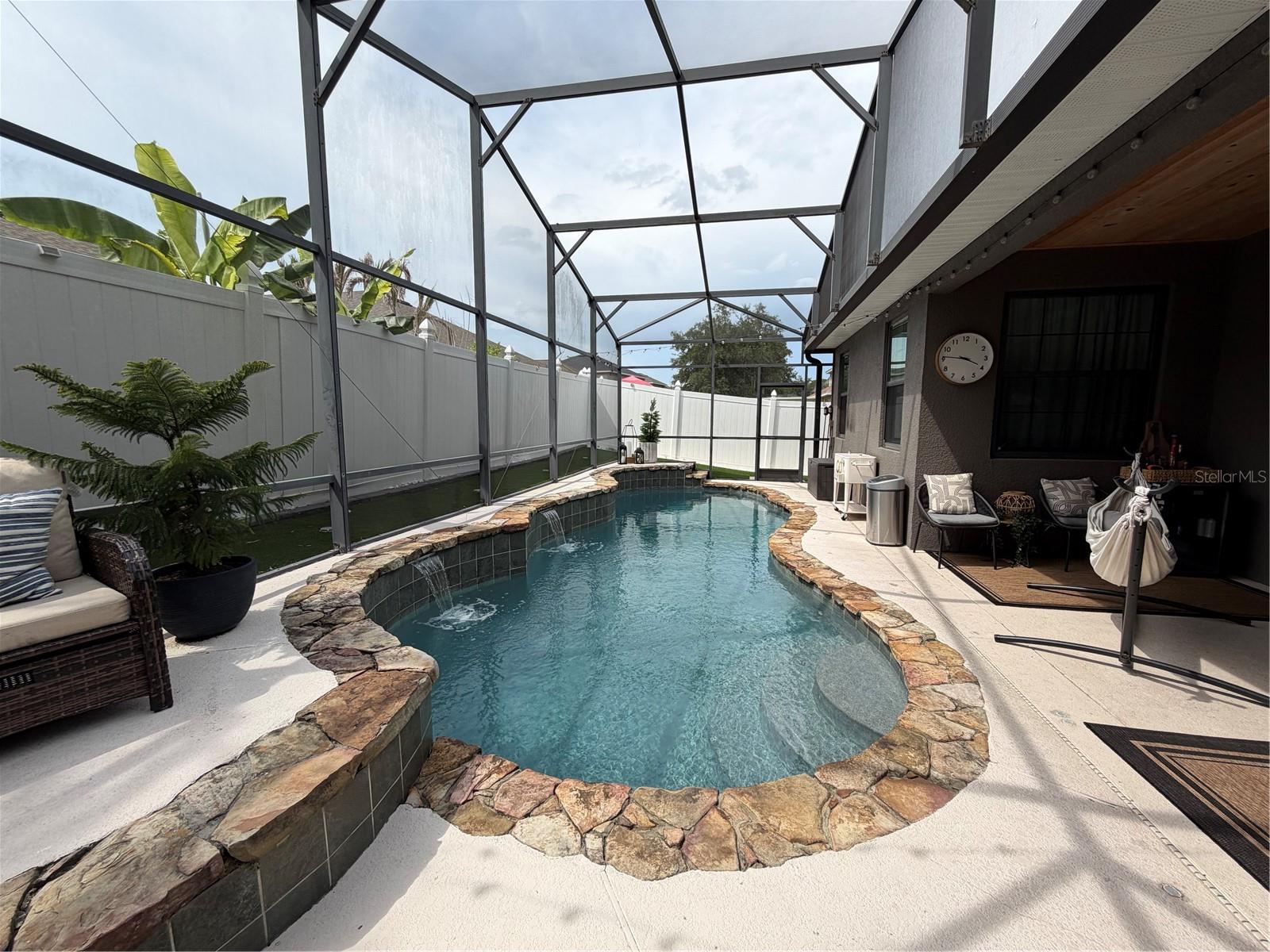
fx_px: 514
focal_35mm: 14
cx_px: 635
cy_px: 476
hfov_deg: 102.1
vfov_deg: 85.7
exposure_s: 1/770
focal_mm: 2.22
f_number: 2.2
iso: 25
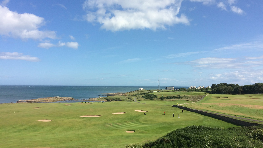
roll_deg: -0.1
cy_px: 73
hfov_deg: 61.0
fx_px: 223
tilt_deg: +1.2
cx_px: 132
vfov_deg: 36.7
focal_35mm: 32
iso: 32
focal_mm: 4.15
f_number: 2.2
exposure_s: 1/2740
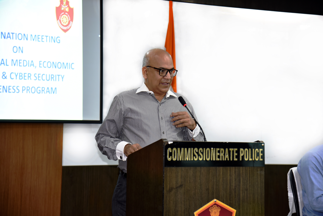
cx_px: 162
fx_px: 673
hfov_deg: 27.0
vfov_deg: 18.2
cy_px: 108
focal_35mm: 75
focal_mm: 75
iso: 800
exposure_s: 1/80
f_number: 4.5
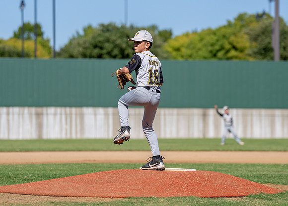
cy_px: 92
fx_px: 1410
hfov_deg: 11.7
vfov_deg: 8.3
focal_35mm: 172
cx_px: 143
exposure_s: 1/2500
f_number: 2.8
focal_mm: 125
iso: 100
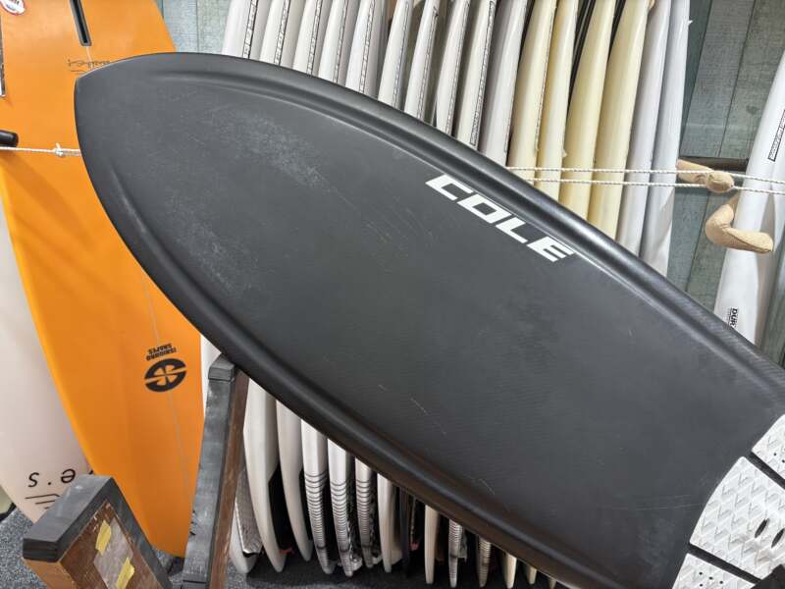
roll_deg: -3.7
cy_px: 294
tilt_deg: -18.3
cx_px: 392
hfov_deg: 67.3
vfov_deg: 53.1
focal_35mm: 26
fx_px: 590
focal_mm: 5.96
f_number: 1.6
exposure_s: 1/100
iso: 125
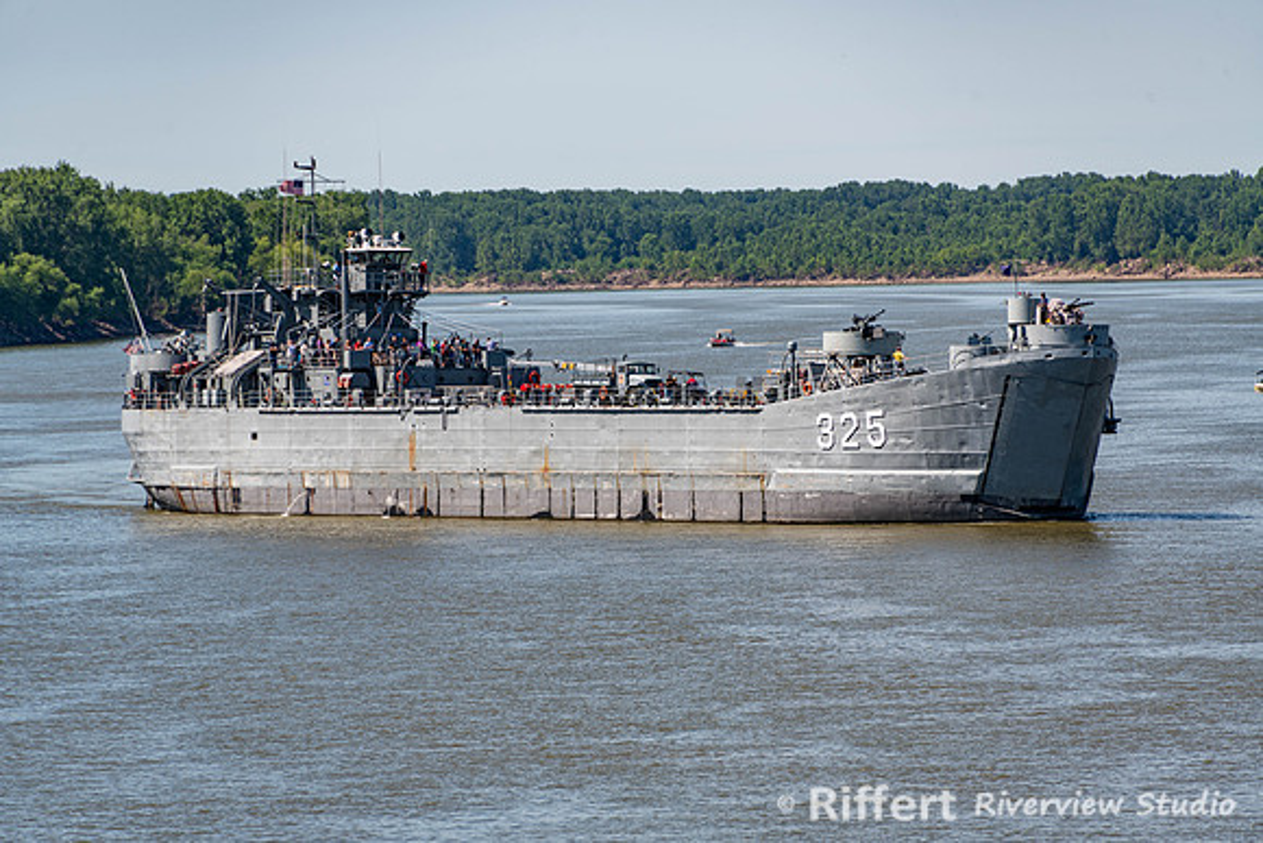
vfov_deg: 4.6
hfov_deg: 6.9
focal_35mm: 300
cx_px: 632
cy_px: 422
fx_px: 10527
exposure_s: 1/250
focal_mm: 300
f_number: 8
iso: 64
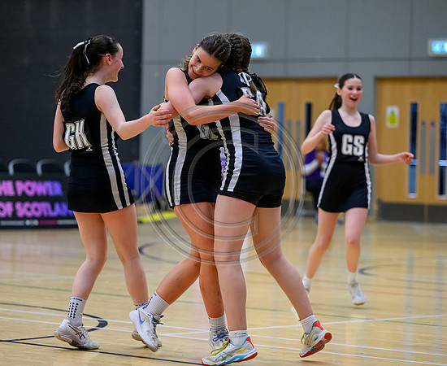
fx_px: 1980
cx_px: 219
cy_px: 183
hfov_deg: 12.9
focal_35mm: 148
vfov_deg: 10.6
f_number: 3.2
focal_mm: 130
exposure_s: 1/1250
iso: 6400
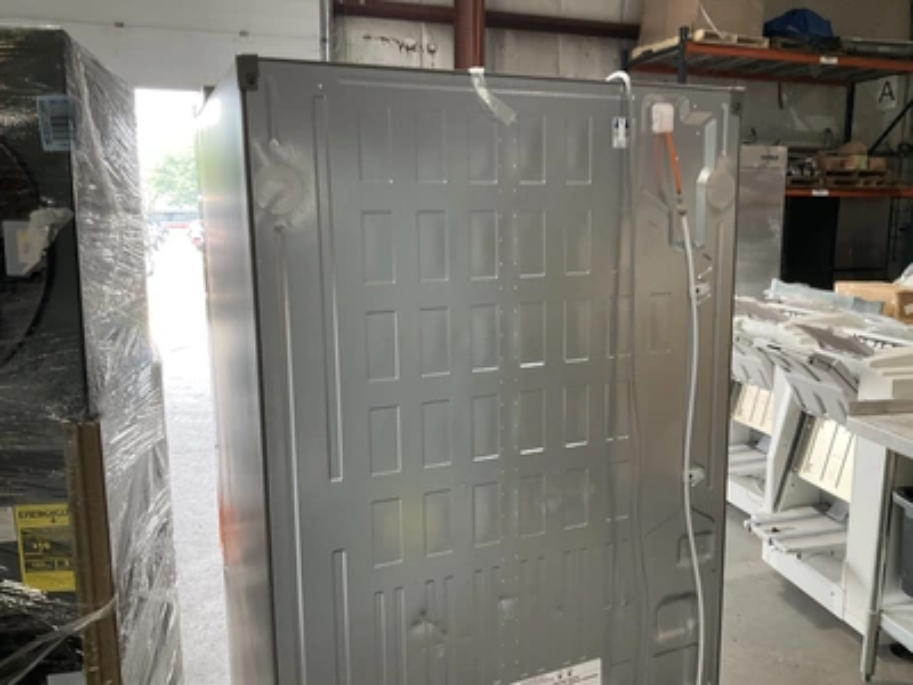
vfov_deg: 48.2
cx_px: 456
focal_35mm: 29
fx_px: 765
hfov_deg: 61.7
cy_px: 342
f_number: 1.8
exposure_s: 1/60
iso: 80
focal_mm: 3
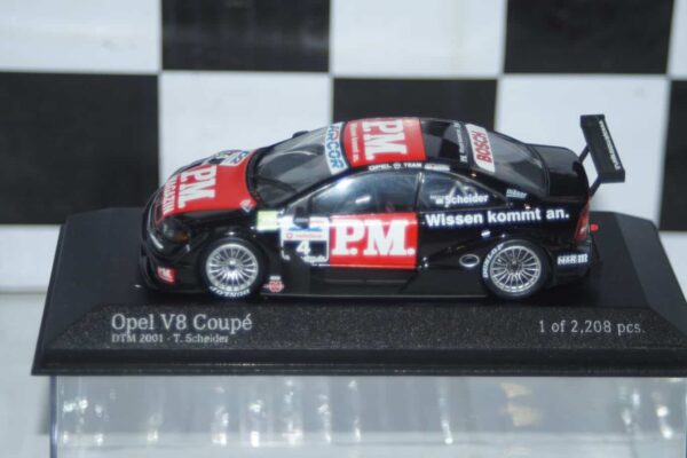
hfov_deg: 19.5
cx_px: 344
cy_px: 229
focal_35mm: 105
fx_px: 2004
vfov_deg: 13.0
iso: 200
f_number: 5.6
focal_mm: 70
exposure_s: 1/60
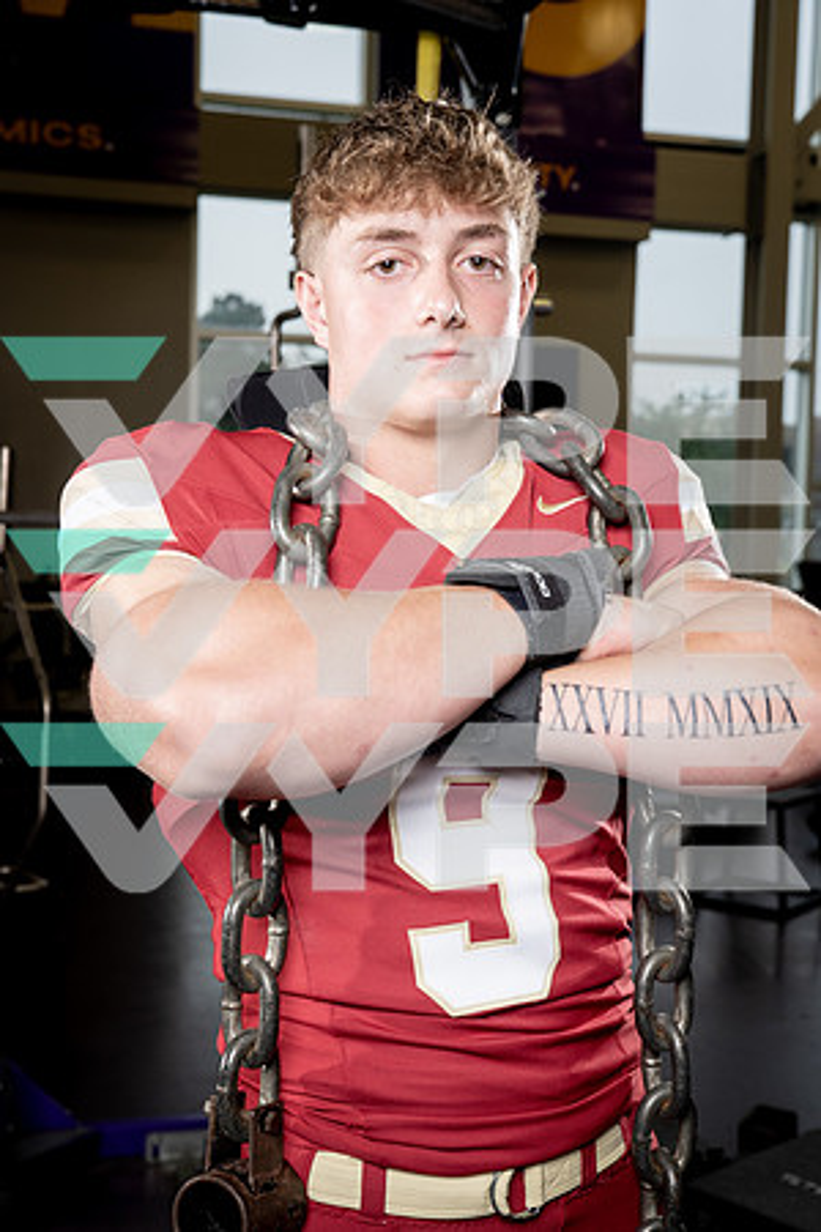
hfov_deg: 29.9
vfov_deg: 43.6
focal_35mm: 45
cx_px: 410
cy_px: 616
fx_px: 1539
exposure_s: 1/250
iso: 640
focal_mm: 45
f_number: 5.6
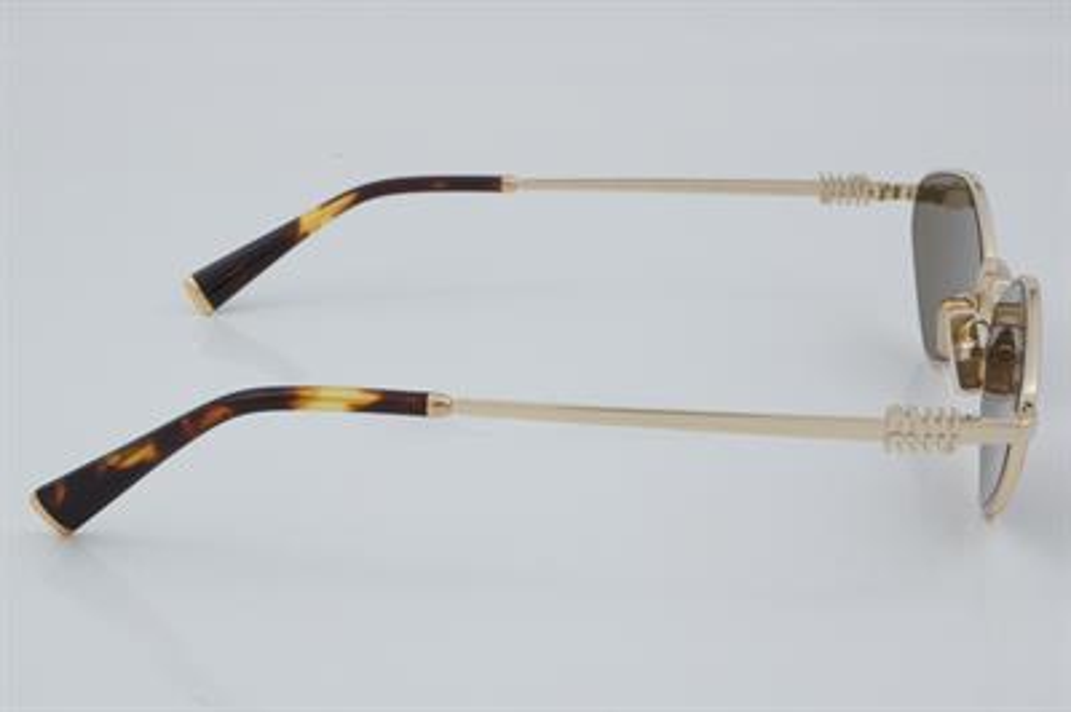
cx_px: 536
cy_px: 356
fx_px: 2229
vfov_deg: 18.2
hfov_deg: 27.0
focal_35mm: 75
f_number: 32
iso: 100
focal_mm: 50
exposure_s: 1/4
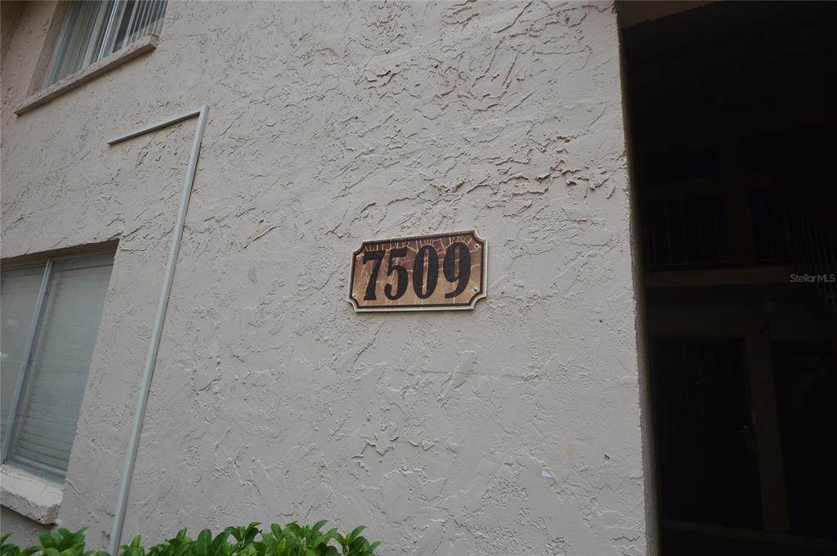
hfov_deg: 90.1
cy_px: 278
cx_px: 418
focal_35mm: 18
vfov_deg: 67.2
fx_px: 418
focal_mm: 12
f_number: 5.6
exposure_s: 1/60
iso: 160
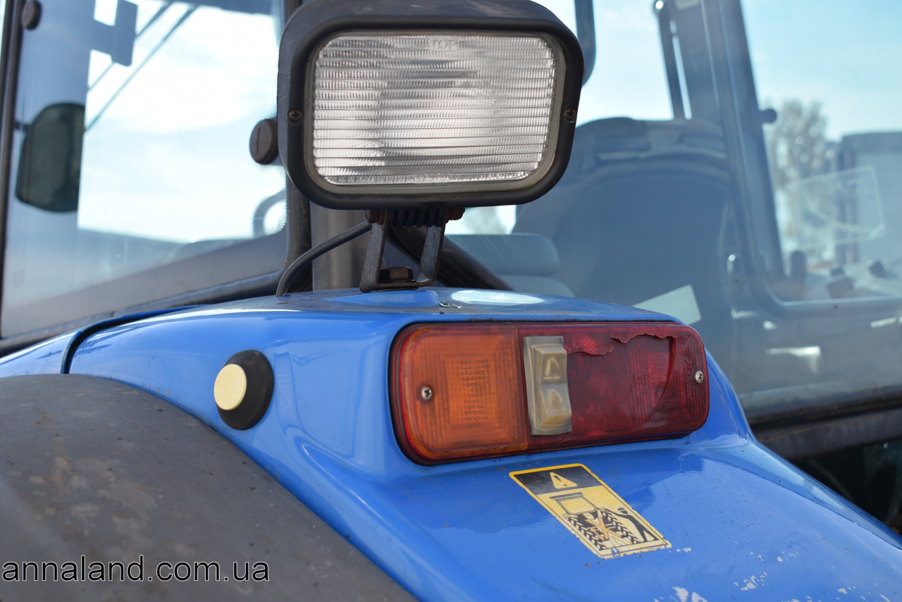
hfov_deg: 42.3
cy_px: 301
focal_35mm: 46
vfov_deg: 29.0
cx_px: 451
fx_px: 1165
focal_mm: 31
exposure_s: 1/800
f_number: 6.3
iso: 200
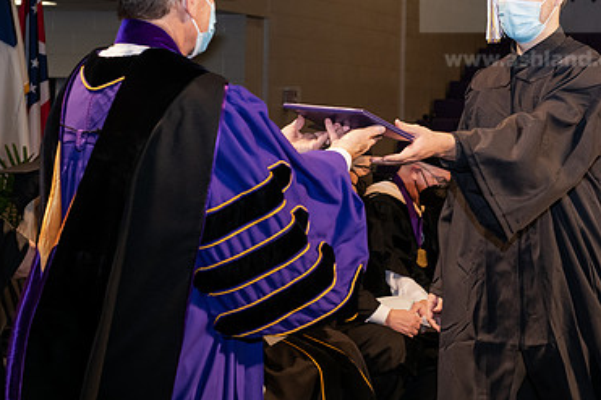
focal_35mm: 97
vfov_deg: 14.0
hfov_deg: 21.0
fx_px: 1619
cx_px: 371
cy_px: 93
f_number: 6.3
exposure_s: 1/200
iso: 1600
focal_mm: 62
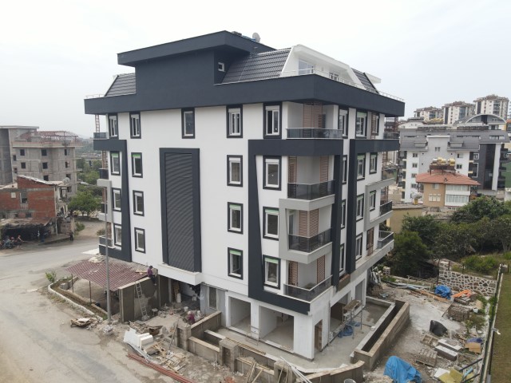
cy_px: 192
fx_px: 354
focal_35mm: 24
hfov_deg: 71.6
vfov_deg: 56.8
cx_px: 256
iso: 100
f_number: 2.8
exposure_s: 1/500
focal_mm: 4.5
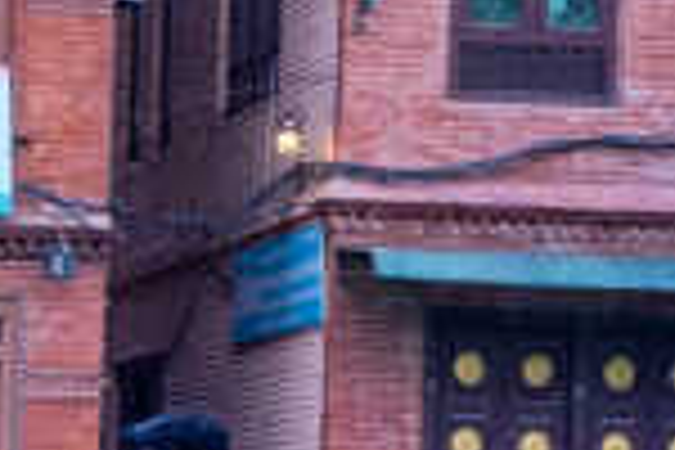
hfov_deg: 9.7
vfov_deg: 6.7
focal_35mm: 200
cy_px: 846
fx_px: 3750
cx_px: -569
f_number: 3.5
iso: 2500
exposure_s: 1/250
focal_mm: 50
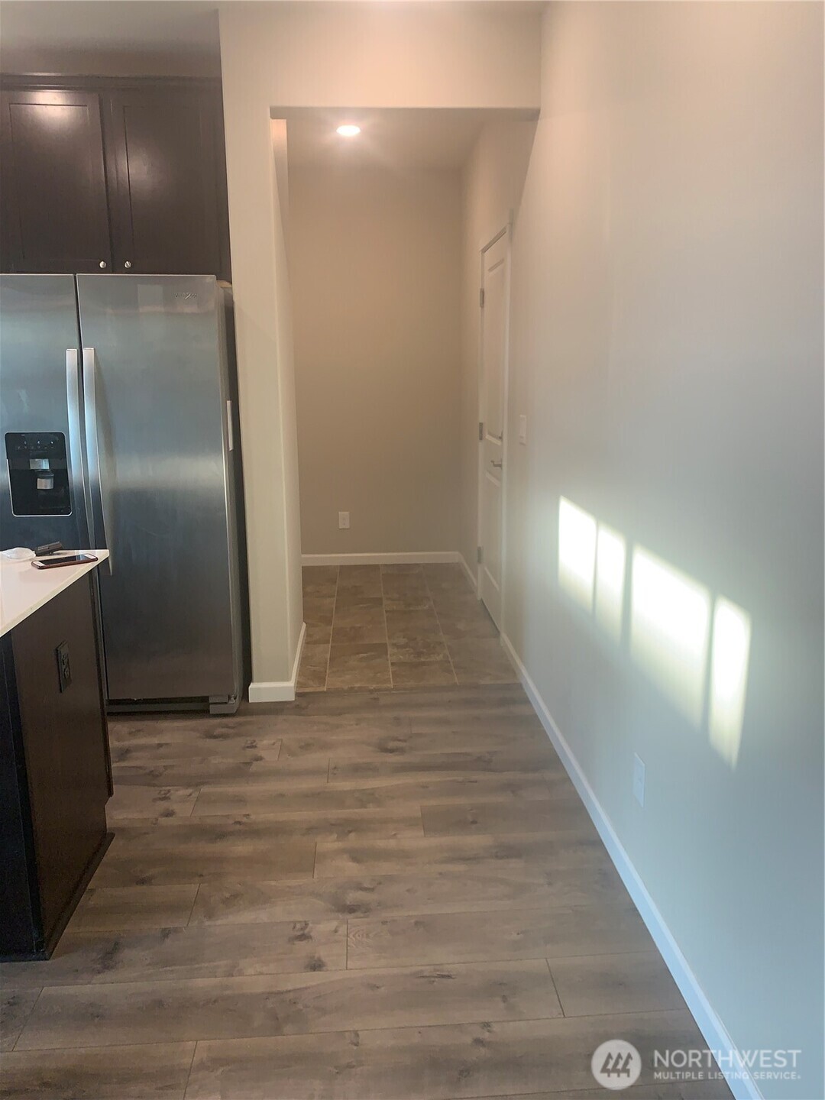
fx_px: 826
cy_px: 550
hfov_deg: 53.1
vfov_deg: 67.3
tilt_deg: -10.3
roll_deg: +1.1
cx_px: 412
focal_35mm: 26
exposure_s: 1/60
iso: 80
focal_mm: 4.25
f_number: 1.8
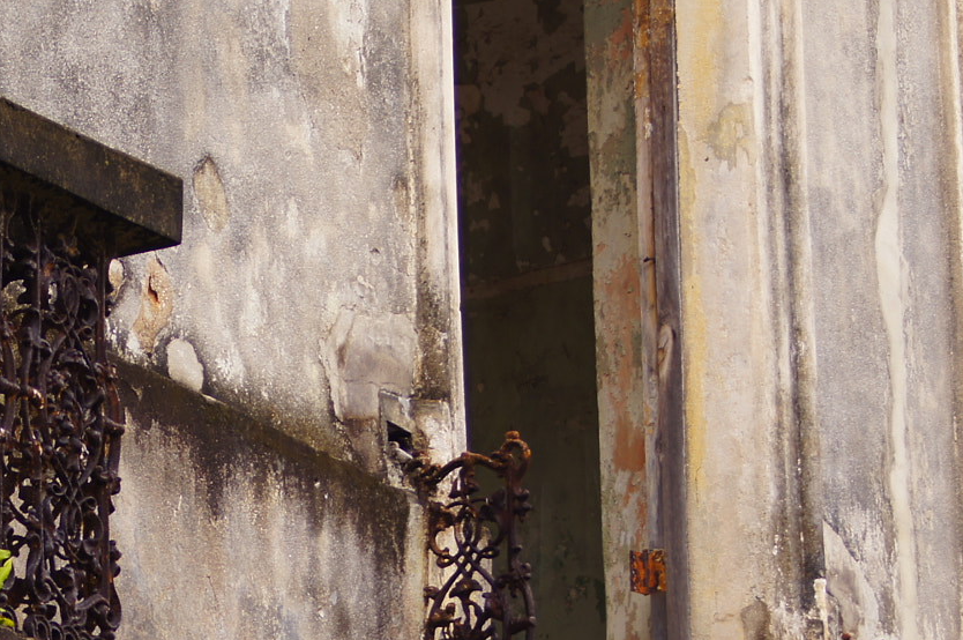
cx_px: 13
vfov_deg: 5.0
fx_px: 7380
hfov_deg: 7.4
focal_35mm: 276
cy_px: 597
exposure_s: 1/80
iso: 100
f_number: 5
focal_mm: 75
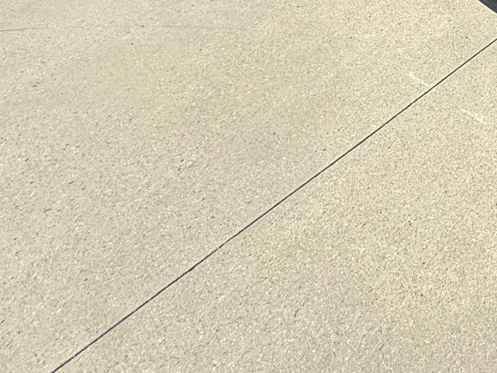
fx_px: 718
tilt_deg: -14.3
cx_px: 771
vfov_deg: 21.1
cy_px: -277
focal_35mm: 50
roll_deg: -0.8
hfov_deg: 26.1
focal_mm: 2.22
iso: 50
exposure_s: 1/1087
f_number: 2.2
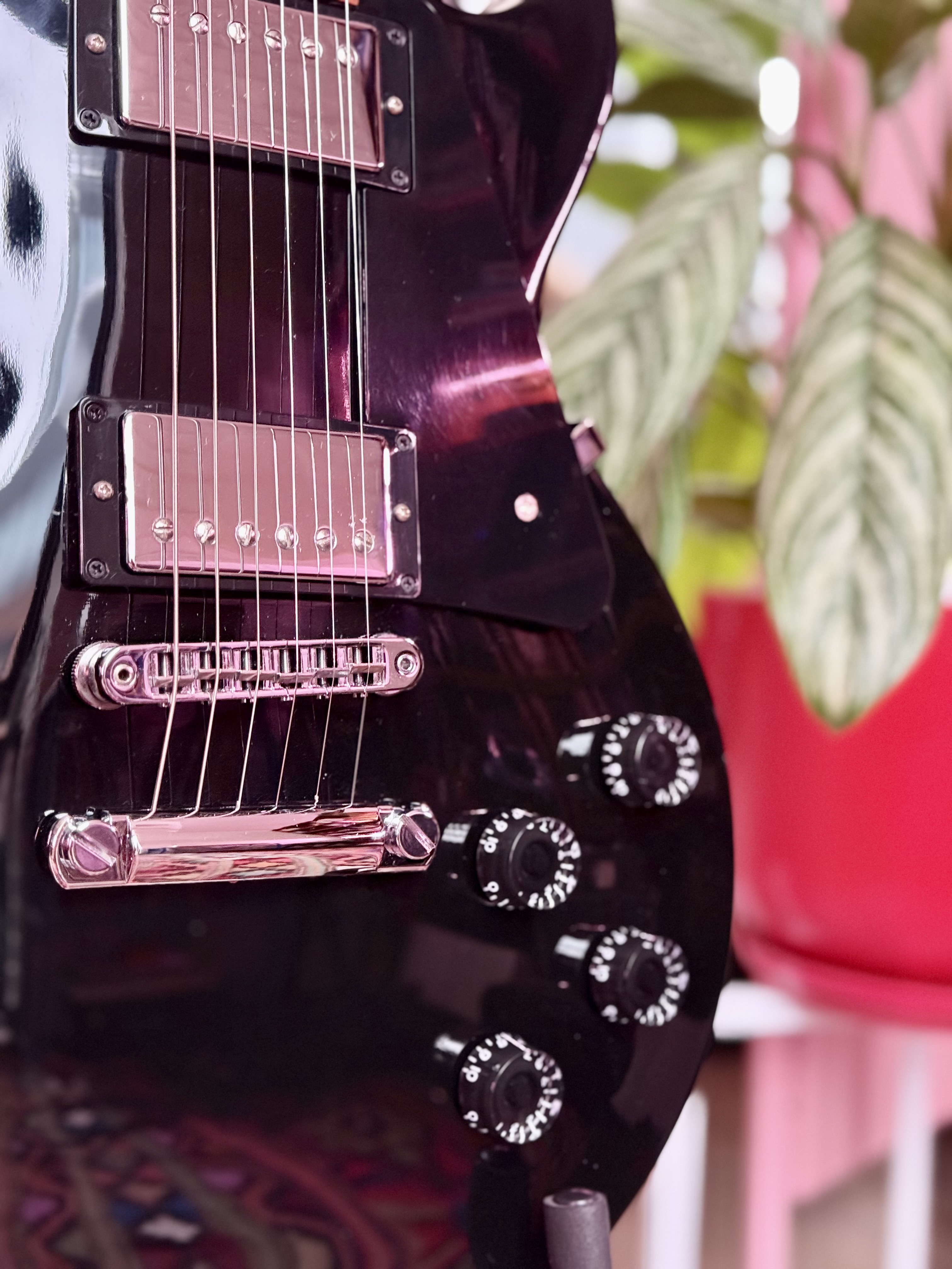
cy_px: 634
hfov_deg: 30.3
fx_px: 1760
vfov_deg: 39.7
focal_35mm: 48
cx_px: 476
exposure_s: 1/25
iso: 500
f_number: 1.78
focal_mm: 6.76
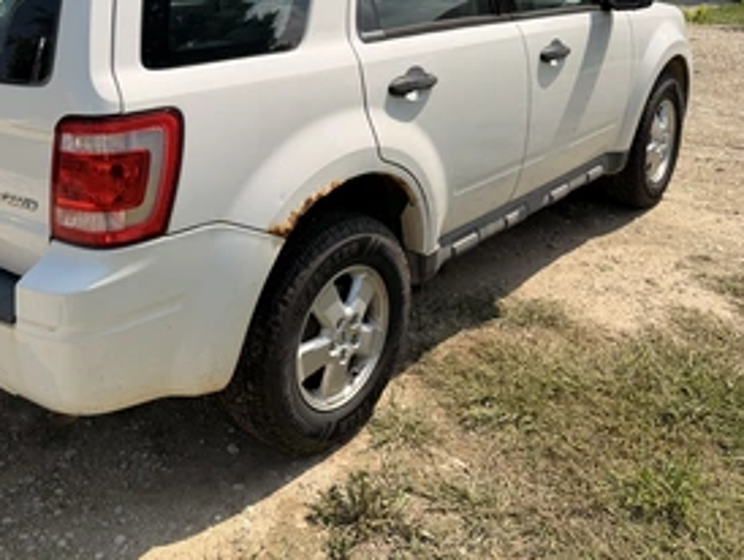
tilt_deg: -15.1
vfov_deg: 40.0
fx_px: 753
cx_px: 280
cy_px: 163
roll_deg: +1.2
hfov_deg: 52.0
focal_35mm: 35
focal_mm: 6.76
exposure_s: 1/5319
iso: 80
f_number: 1.78
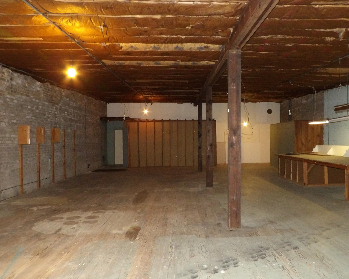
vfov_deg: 53.2
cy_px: 144
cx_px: 200
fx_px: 279
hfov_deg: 63.8
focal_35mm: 27
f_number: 3.2
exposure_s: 1/24
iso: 800
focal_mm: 4.3
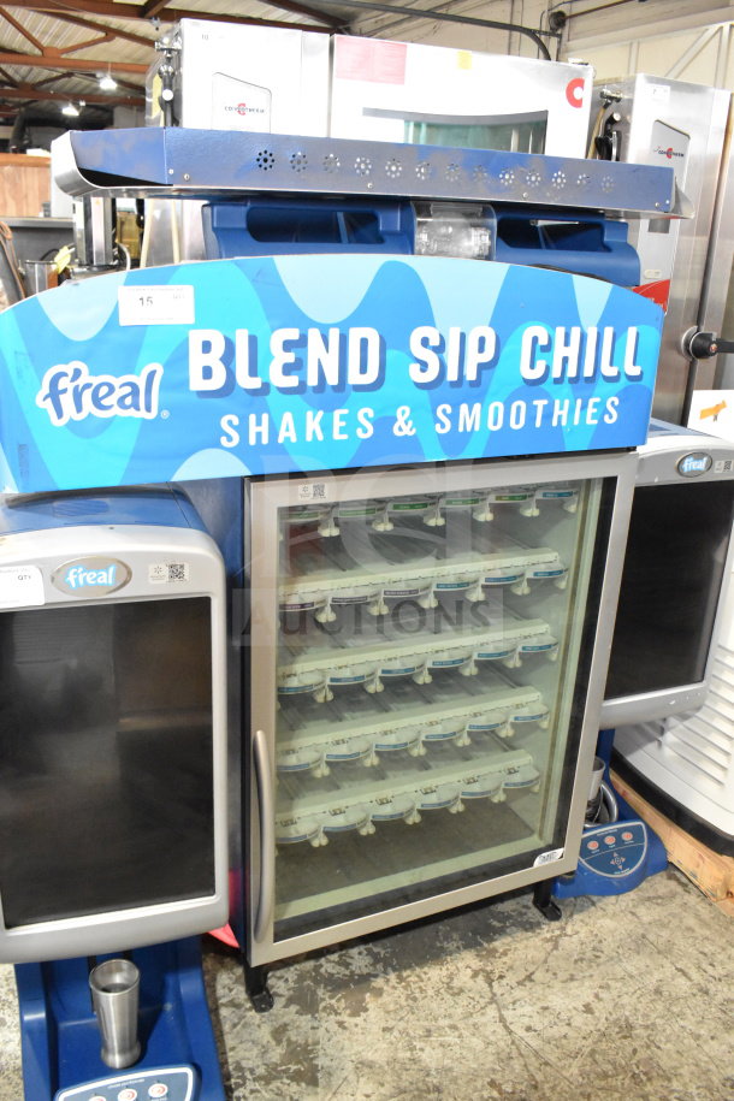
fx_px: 917
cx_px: 367
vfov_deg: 61.9
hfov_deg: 43.6
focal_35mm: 30
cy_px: 550
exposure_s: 1/200
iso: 6400
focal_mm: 20
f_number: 7.1
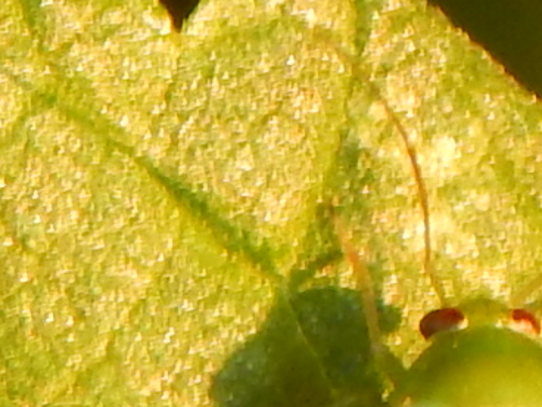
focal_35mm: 365
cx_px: 555
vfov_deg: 4.1
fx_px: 5715
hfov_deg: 5.4
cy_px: 460
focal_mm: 23.4
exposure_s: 1/40
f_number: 4.8
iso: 125
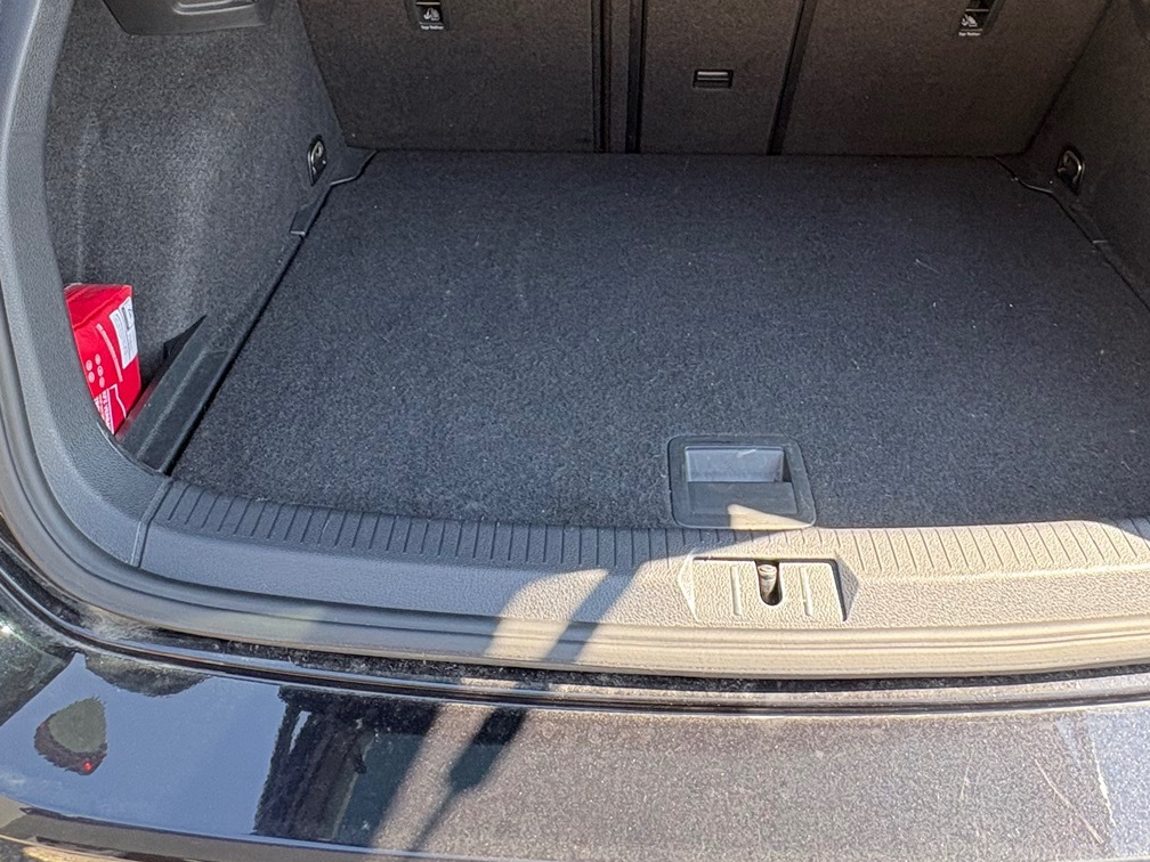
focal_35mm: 28
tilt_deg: -25.3
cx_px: 629
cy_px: 152
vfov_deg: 46.6
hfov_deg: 63.3
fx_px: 930
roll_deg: -1.0
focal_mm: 2.22
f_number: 2.2
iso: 250
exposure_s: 1/87
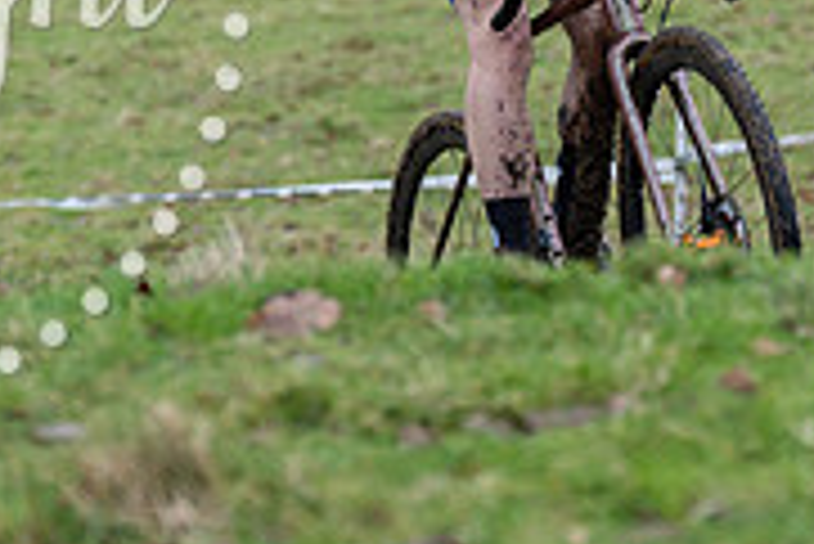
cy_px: -250
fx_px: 5069
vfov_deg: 6.1
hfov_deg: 9.2
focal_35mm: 224
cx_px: 526
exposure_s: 1/1000
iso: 800
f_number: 3.2
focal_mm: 70
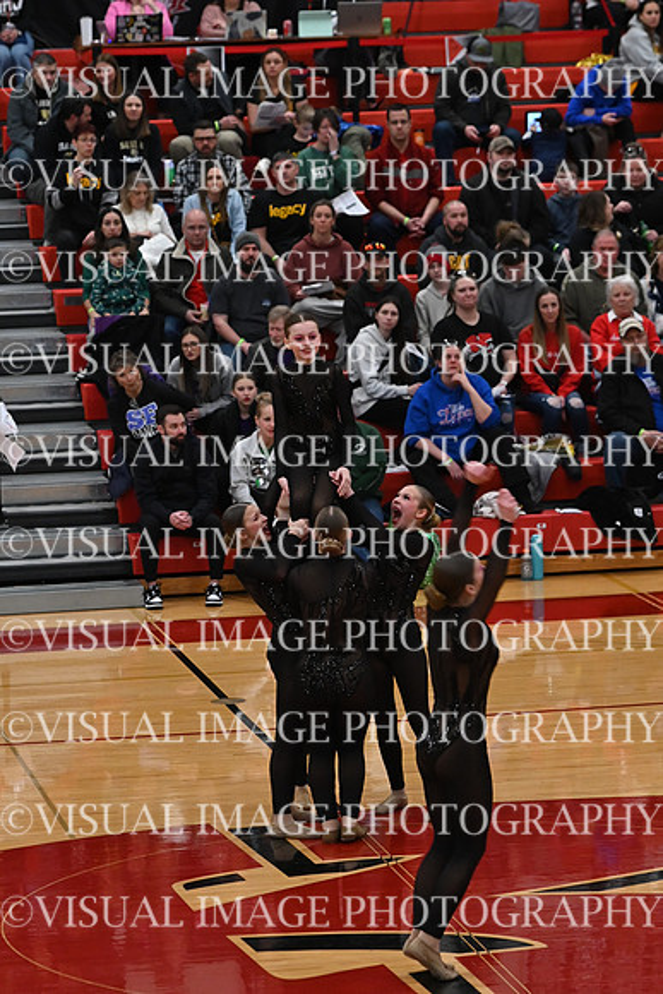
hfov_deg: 8.7
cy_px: 497
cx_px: 332
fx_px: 4334
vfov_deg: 13.1
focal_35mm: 157
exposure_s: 1/400
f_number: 4
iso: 3200
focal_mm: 105
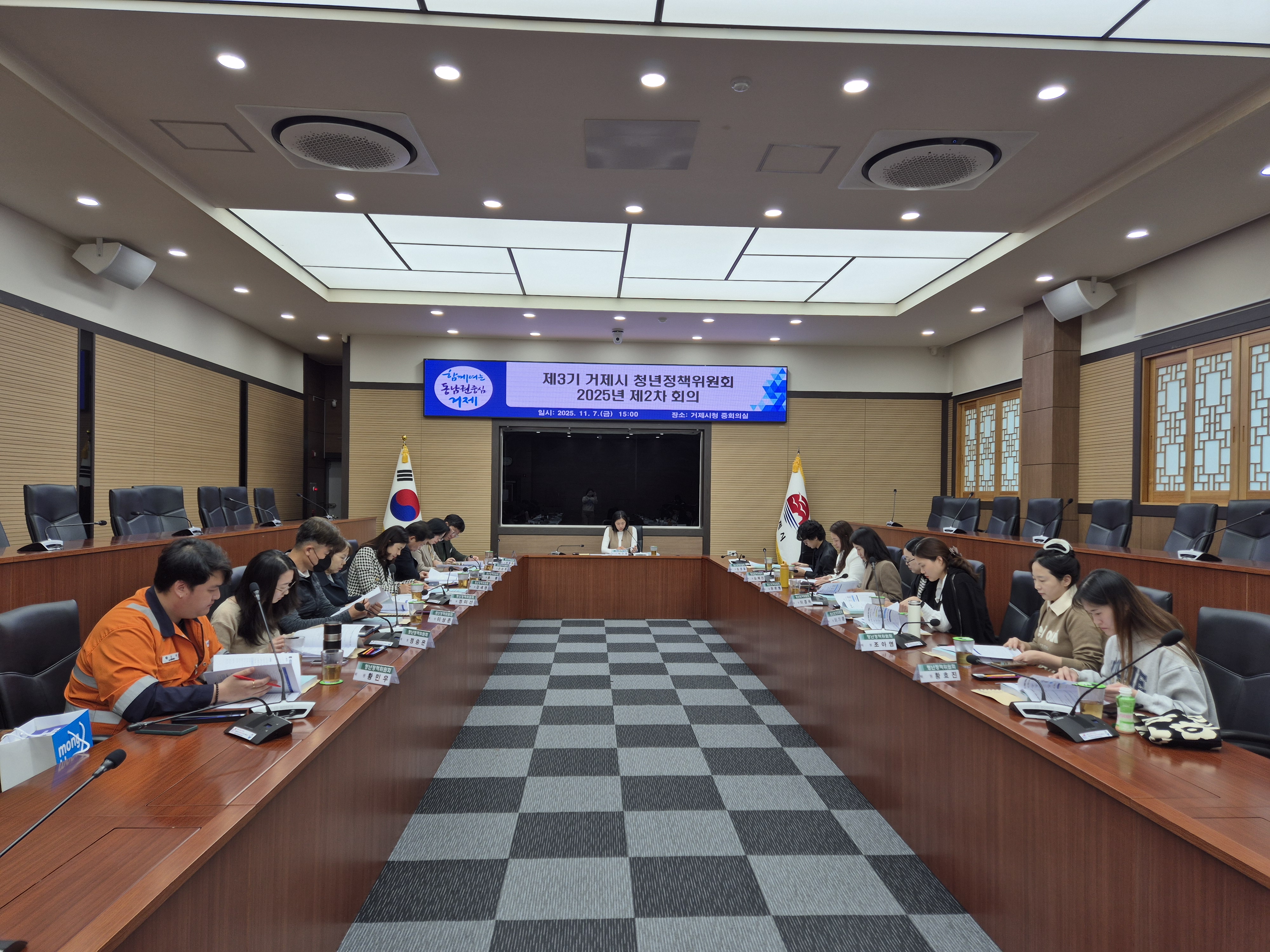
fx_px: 844
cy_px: 476
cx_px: 635
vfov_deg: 58.9
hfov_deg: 73.9
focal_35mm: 23
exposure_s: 1/120
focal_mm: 5.4
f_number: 1.8
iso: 25
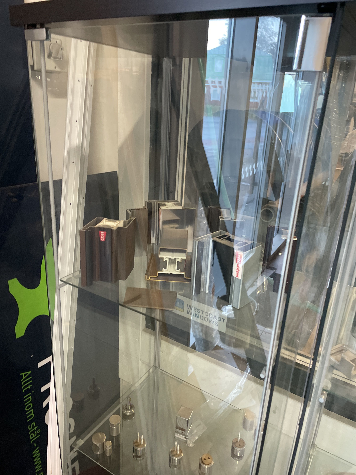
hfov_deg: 53.1
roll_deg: -4.9
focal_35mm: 26
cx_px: 178
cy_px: 238
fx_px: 357
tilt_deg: -19.1
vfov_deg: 67.3
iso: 250
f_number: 1.6
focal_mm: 4.2
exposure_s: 1/50
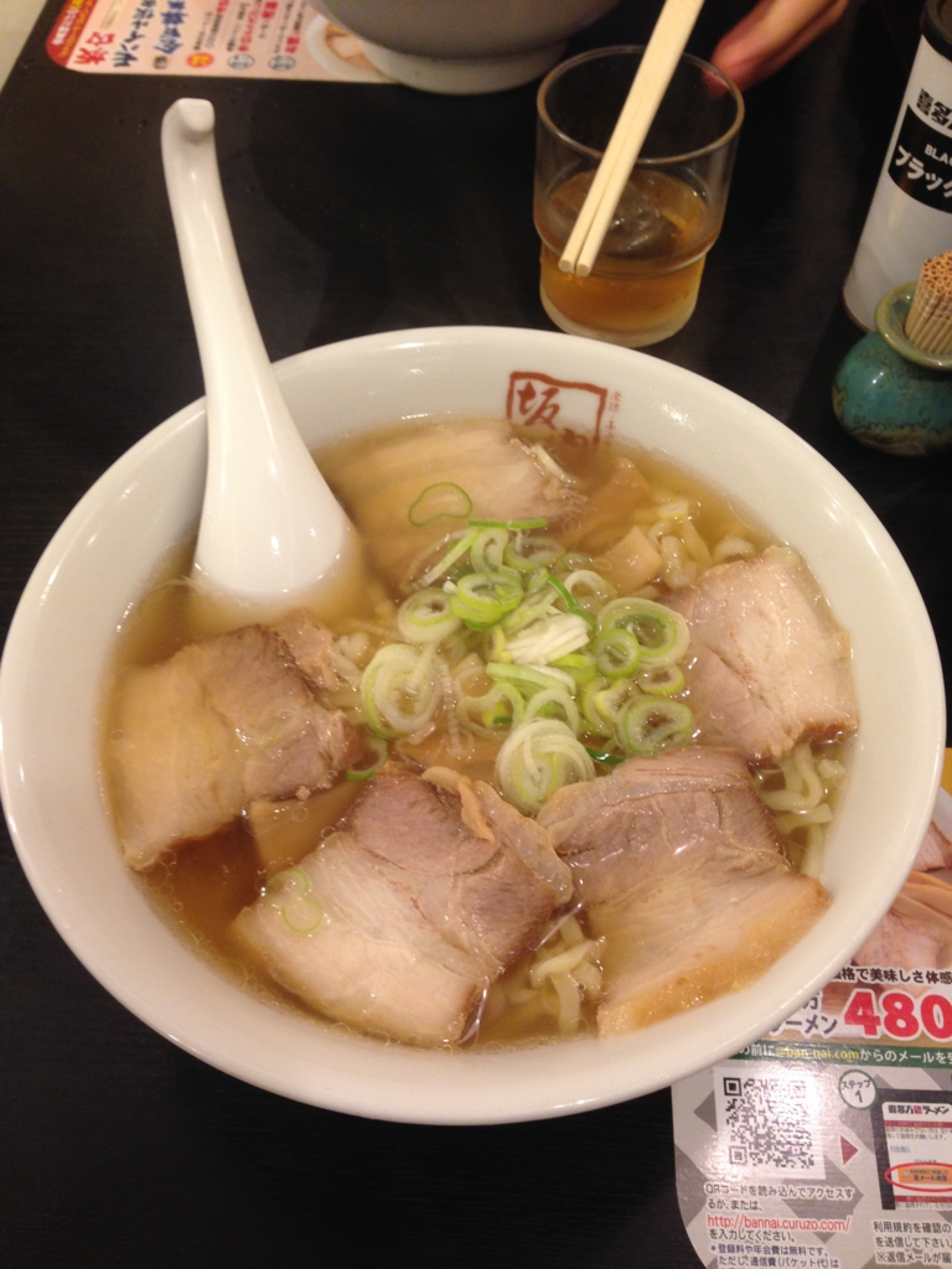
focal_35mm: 33
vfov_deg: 55.4
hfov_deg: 42.9
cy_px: 634
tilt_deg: -52.6
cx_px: 476
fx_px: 1210
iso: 100
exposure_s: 1/20
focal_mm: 4.12
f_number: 2.4
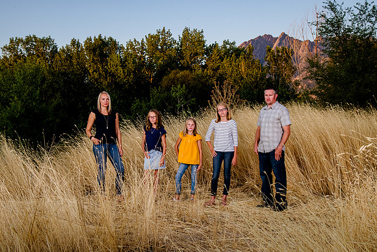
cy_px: 137
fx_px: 532
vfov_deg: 26.6
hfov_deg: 39.0
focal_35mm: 51
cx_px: 174
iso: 800
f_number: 10
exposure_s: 1/250
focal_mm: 44
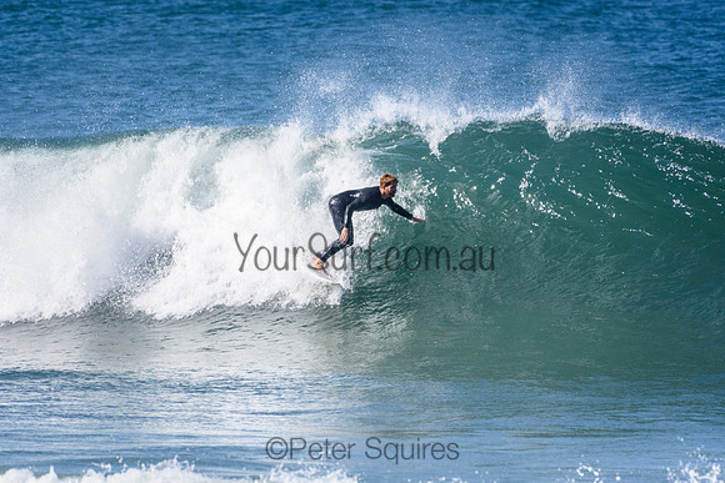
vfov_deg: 1.8
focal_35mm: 750
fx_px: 15109
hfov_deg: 2.7
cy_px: 242
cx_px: 362
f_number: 5.6
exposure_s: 1/4000
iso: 720
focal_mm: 500
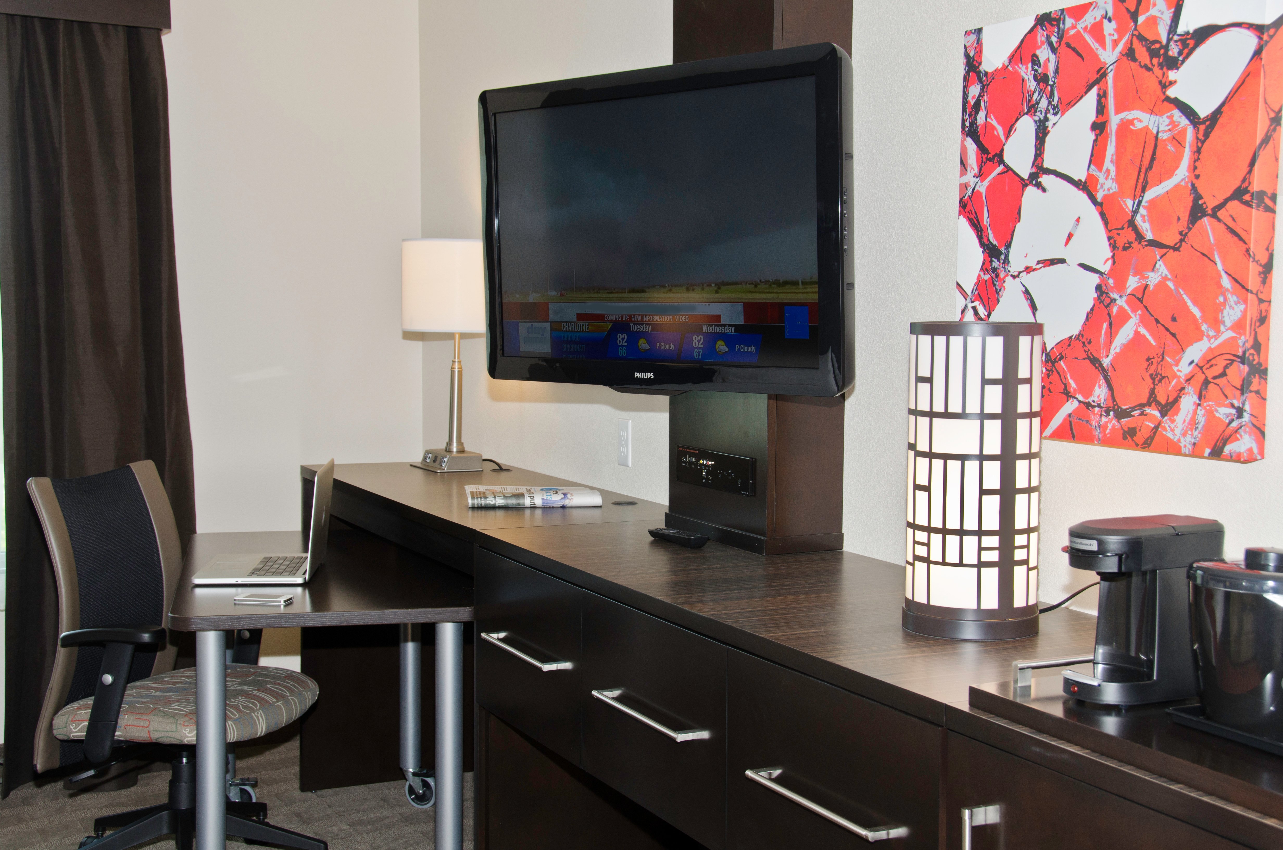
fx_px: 1707
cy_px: 425
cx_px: 642
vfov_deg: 28.0
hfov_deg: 41.2
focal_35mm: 48
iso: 200
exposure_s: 1/60
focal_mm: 32
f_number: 8
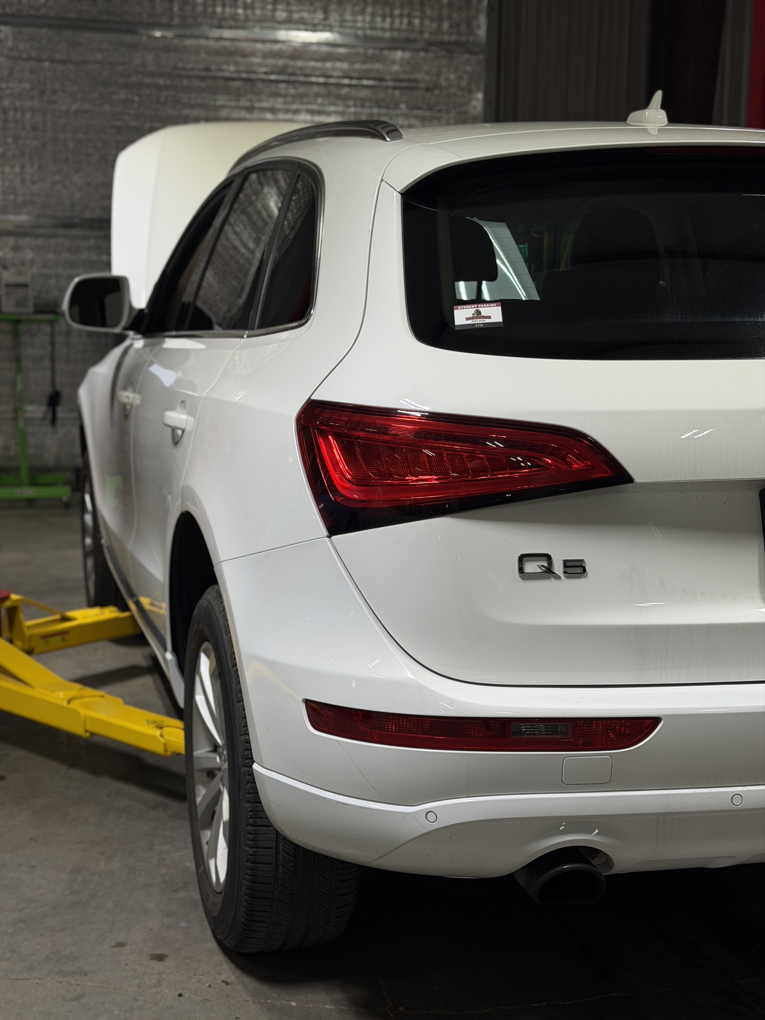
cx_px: 382
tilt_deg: -8.1
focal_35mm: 48
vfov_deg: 39.7
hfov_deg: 30.3
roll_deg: +0.2
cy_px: 510
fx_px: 1414
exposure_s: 1/120
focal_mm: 6.76
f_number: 1.78
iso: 50
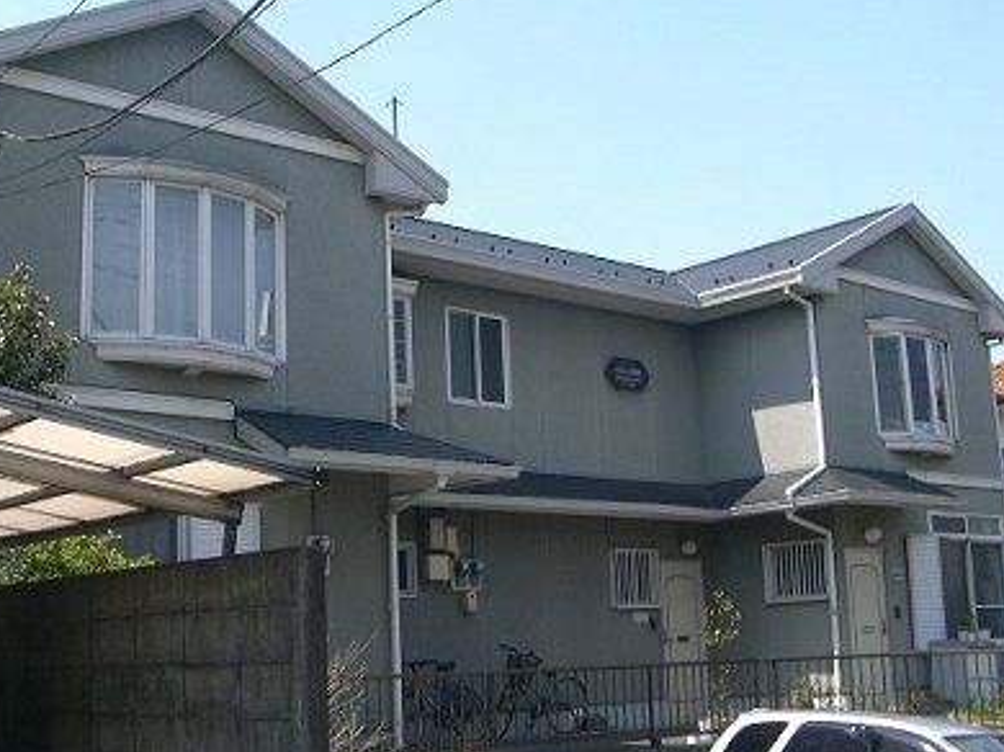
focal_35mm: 46
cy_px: 371
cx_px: 412
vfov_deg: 31.5
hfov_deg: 41.1
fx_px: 1333
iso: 100
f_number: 8
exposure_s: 1/137
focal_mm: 5.4
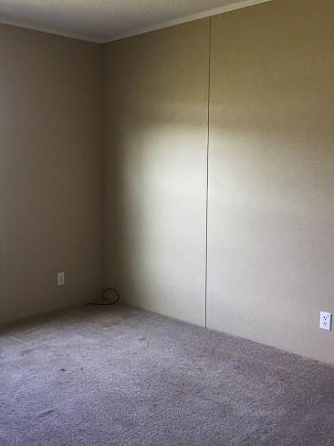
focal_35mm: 38
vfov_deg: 49.0
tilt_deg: -6.4
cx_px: 137
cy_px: 217
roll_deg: -0.1
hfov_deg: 37.6
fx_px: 489
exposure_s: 1/30
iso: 50
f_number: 2.2
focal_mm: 4.15
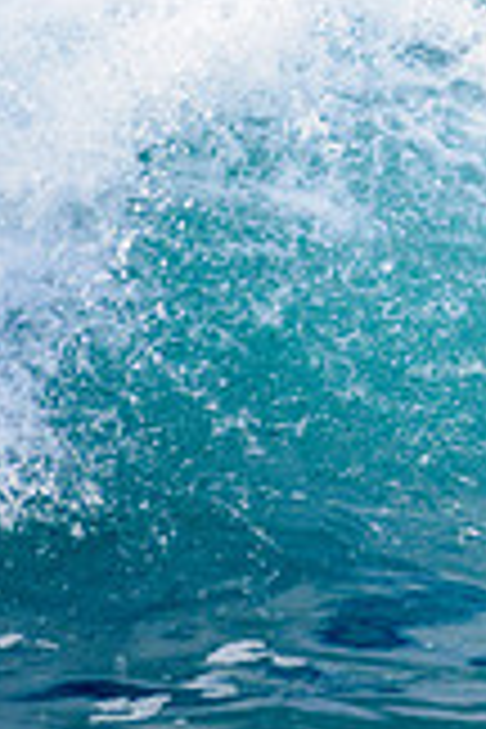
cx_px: 1028
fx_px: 44486
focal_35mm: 2197
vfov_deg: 0.9
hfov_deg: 0.6
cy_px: -122
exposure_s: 1/2000
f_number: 5.6
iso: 560
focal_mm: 500
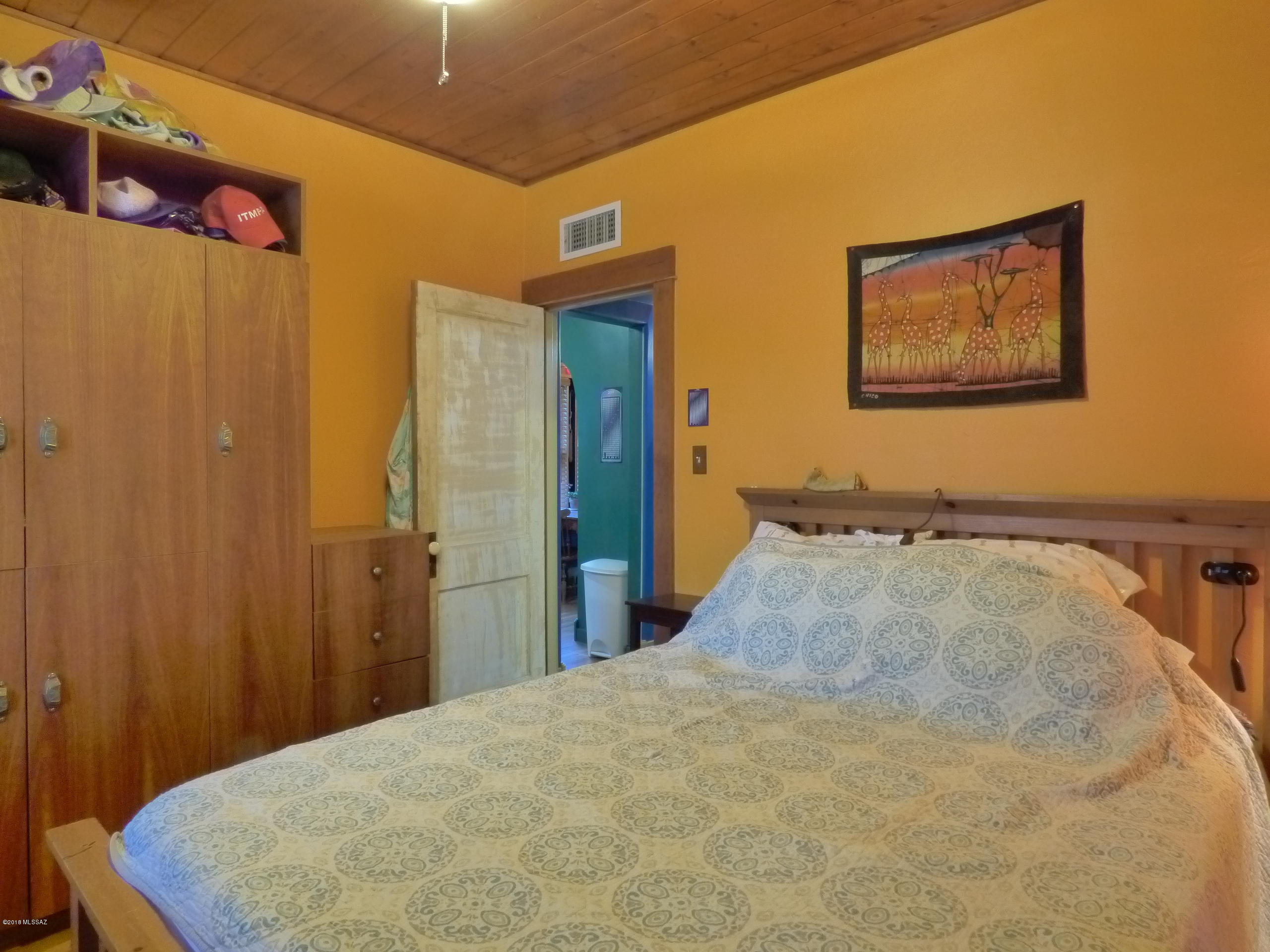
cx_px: 635
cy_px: 476
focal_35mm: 20
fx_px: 734
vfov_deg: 66.0
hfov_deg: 81.7
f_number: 5.6
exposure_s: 1.3
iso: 400
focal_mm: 3.58
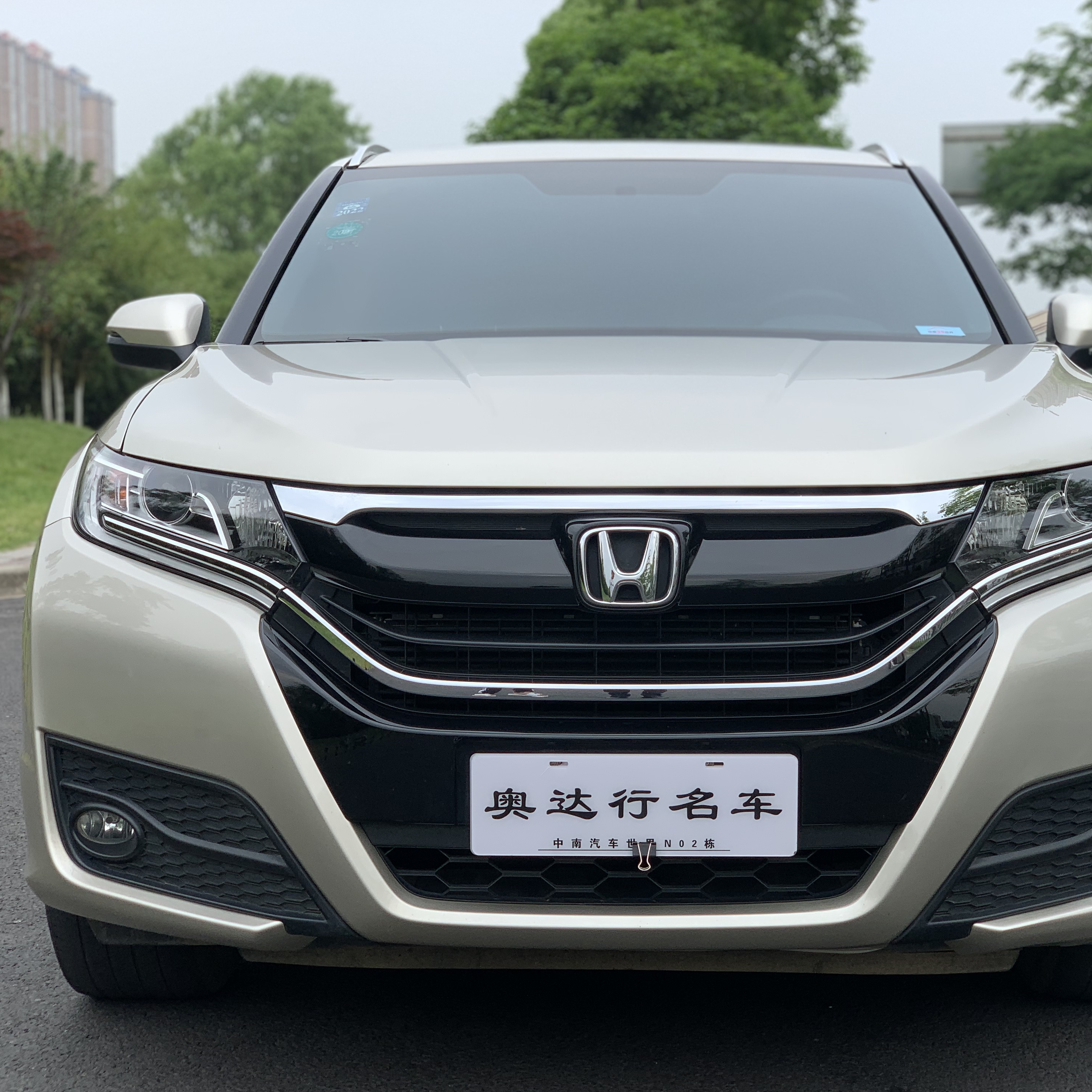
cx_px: 623
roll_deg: +0.0
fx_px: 2213
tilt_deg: -2.2
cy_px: 549
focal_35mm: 62
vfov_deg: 27.7
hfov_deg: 27.7
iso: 16
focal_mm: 6
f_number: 2.4
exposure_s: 1/578
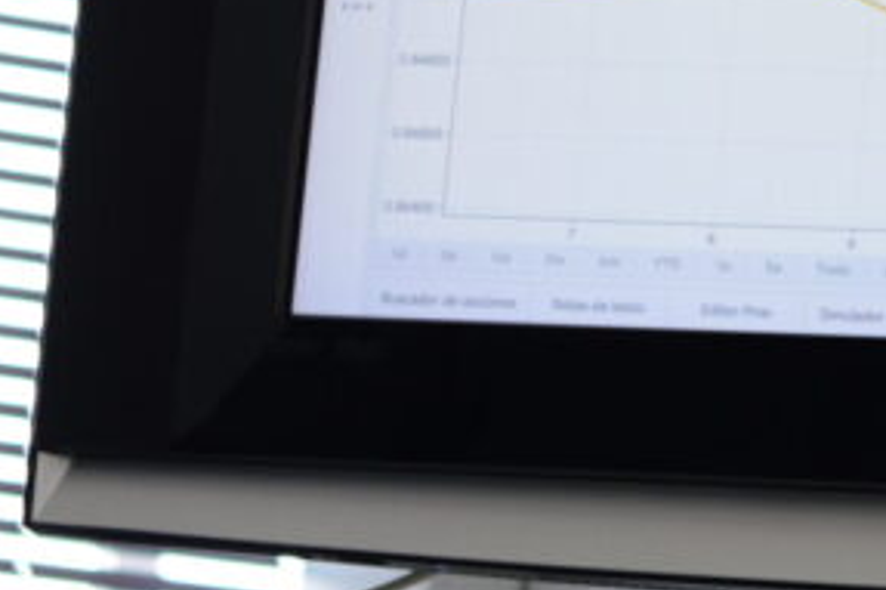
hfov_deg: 7.5
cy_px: 218
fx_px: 6592
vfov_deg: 5.1
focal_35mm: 268
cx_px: 1454
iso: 160
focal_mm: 50
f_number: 3.5
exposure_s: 1/80
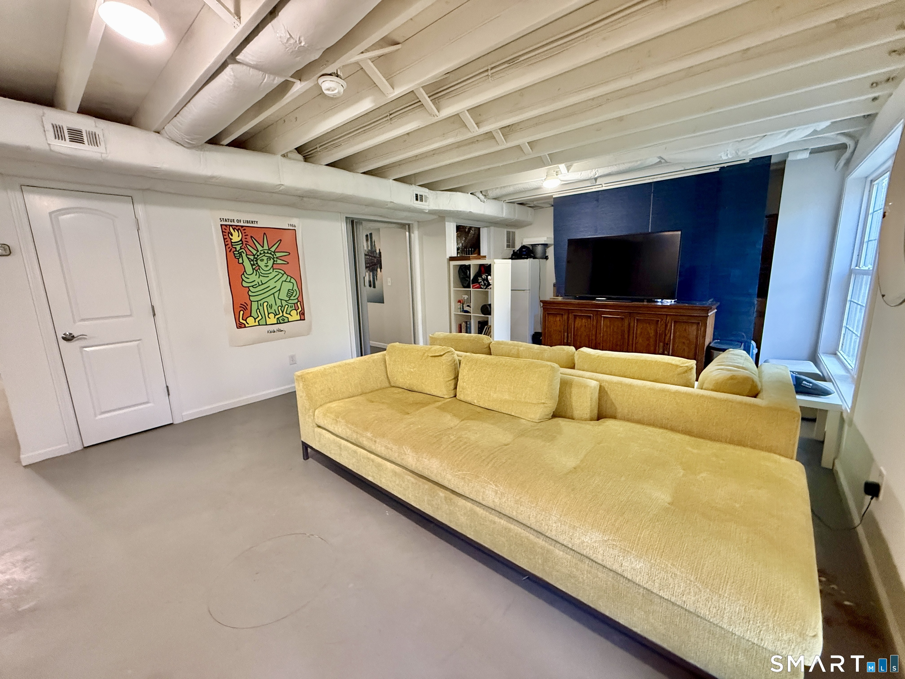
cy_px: 340
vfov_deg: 85.7
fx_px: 366
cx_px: 452
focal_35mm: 14
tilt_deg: -9.9
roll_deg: +1.1
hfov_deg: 102.1
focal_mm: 2.22
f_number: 2.2
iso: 640
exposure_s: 1/60
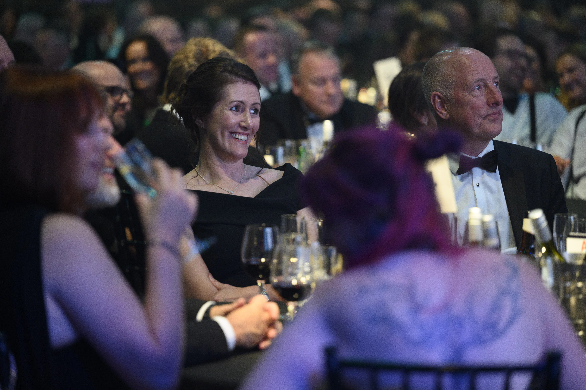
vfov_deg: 8.8
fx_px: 2521
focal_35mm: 155
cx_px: 293
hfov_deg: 13.3
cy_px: 195
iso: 3200
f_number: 2.8
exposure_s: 1/200
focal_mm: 155
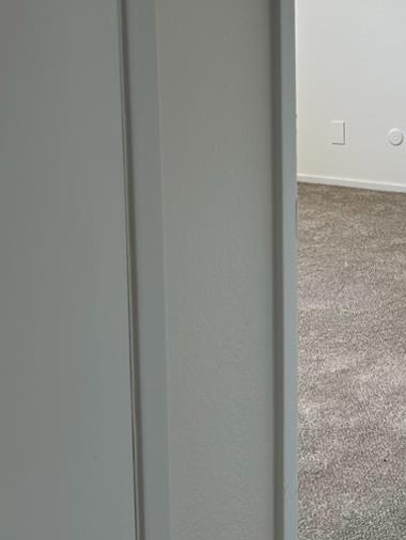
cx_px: 473
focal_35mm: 77
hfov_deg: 18.3
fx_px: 1203
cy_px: 133
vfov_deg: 25.0
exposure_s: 1/194
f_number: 1.5
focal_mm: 5.7
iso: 40
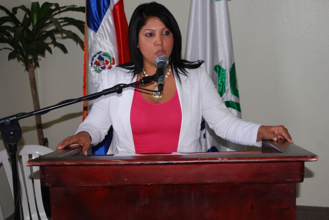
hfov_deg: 35.0
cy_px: 110
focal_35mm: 57
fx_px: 521
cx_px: 164
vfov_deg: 23.8
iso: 200
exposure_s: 1/60
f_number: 5.3
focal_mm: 38
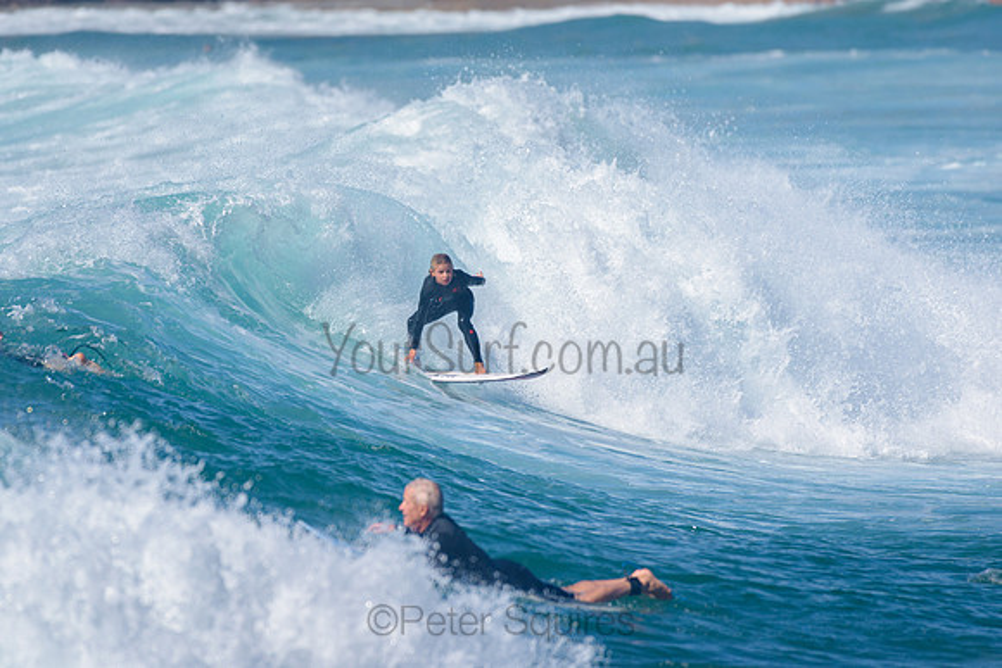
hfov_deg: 3.4
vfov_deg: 2.2
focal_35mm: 613
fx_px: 17059
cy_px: 259
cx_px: 388
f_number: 5.6
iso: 140
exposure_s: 1/2000
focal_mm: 500
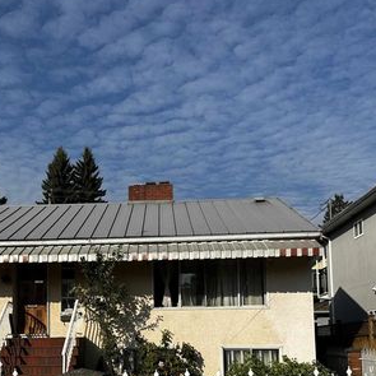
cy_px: 289
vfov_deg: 35.8
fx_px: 565
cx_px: 103
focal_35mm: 46
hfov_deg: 36.1
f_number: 1.78
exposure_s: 1/7042
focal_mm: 6.86
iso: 80
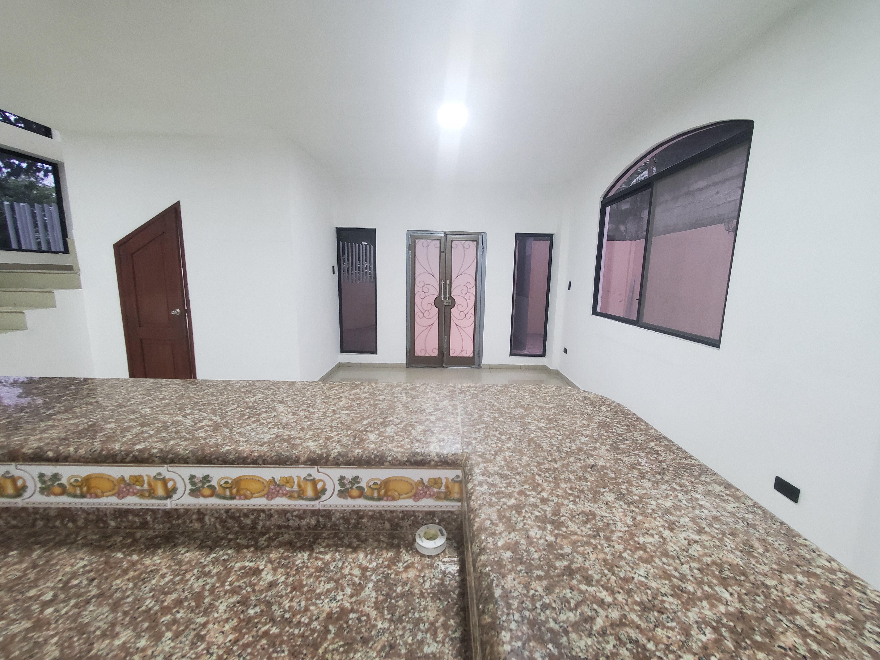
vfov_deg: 89.9
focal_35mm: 13
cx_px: 440
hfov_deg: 106.2
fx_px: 330
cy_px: 330
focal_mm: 1.8
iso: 500
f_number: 2.2
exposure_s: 1/30
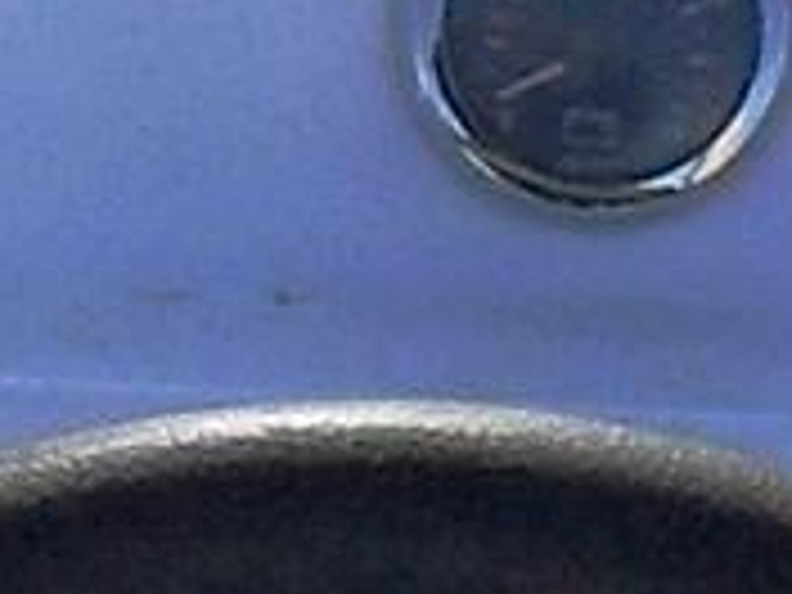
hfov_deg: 9.3
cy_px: 954
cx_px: 1424
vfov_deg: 7.2
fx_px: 4645
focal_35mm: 203
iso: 100
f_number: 8.4
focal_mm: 6.3
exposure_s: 1/350
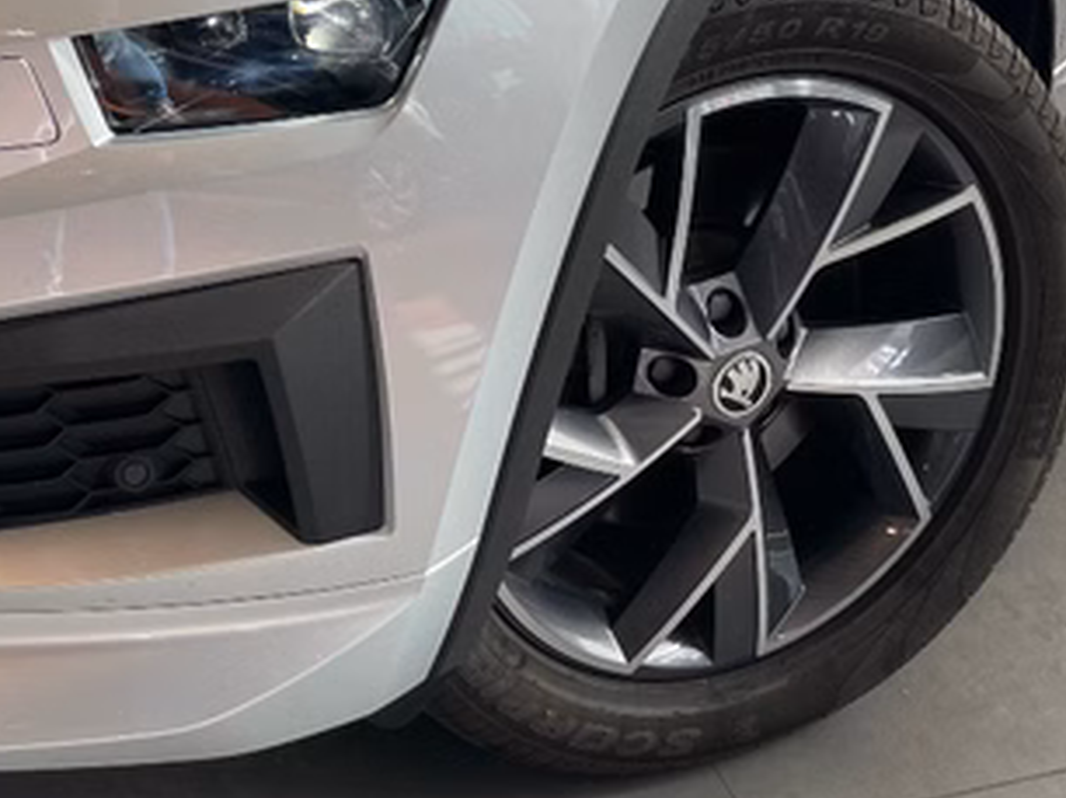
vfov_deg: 20.1
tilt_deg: -17.4
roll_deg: -0.6
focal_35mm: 68
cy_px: -195
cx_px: 258
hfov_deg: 28.1
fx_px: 2092
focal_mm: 4.2
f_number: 1.6
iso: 32
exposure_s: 1/100
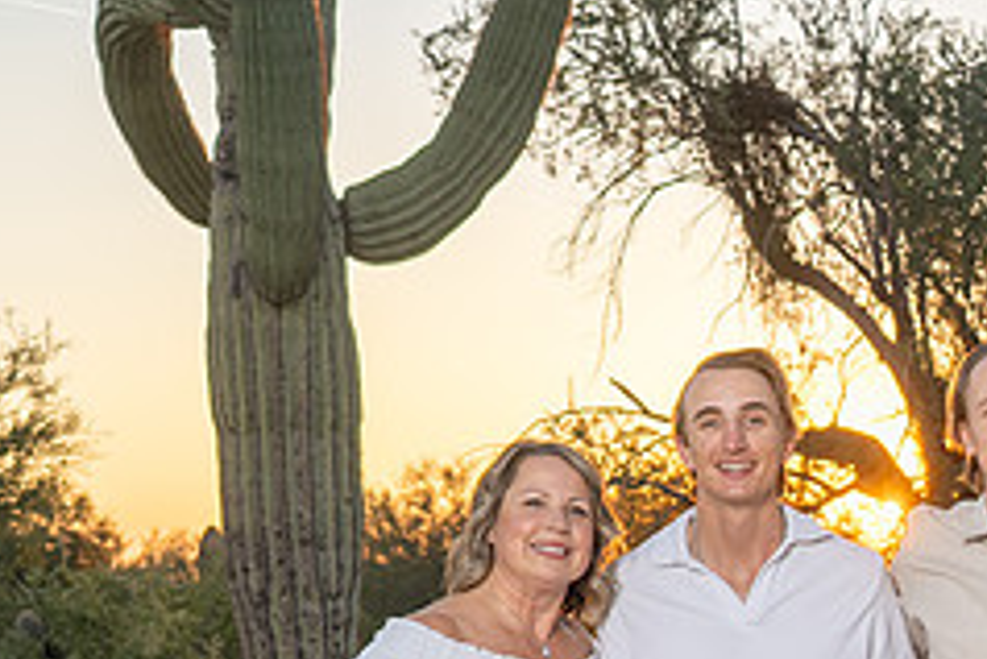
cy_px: 798
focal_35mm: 83
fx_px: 2277
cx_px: 1037
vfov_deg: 15.8
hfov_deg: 23.2
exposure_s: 1/160
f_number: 5
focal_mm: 34
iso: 100
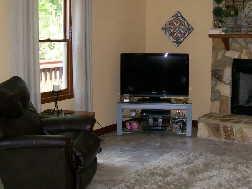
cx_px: 155
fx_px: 379
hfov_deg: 36.6
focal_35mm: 52
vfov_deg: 28.0
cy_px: 77
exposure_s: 1/64
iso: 140
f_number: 2.7
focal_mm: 6
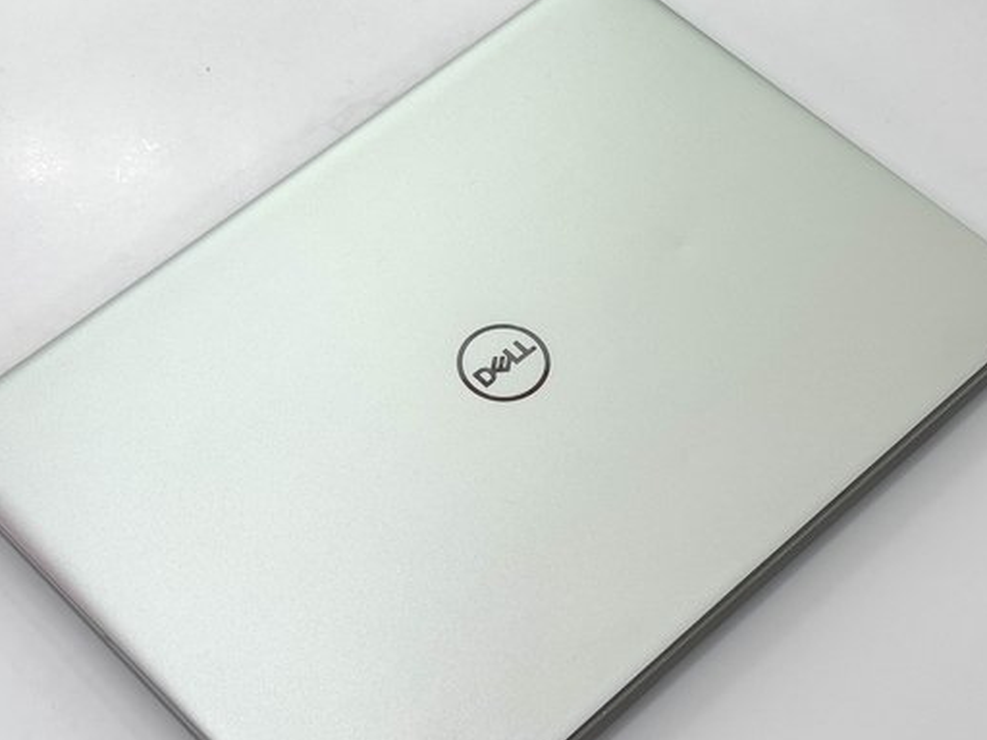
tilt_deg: -57.6
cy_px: 393
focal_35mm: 75
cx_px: 505
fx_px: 2138
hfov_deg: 26.0
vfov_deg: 19.6
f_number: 1.78
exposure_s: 1/253
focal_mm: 6.76
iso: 64
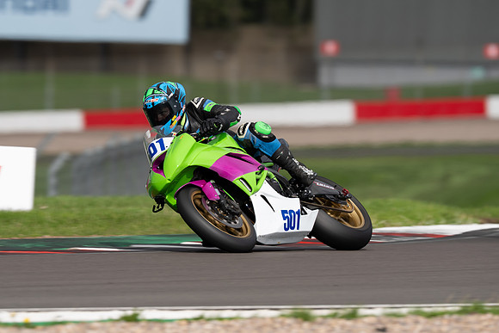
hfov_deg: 2.8
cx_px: 211
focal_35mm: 745
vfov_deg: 1.8
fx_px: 10332
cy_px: 206
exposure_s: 1/400
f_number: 7.1
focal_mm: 600
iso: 125
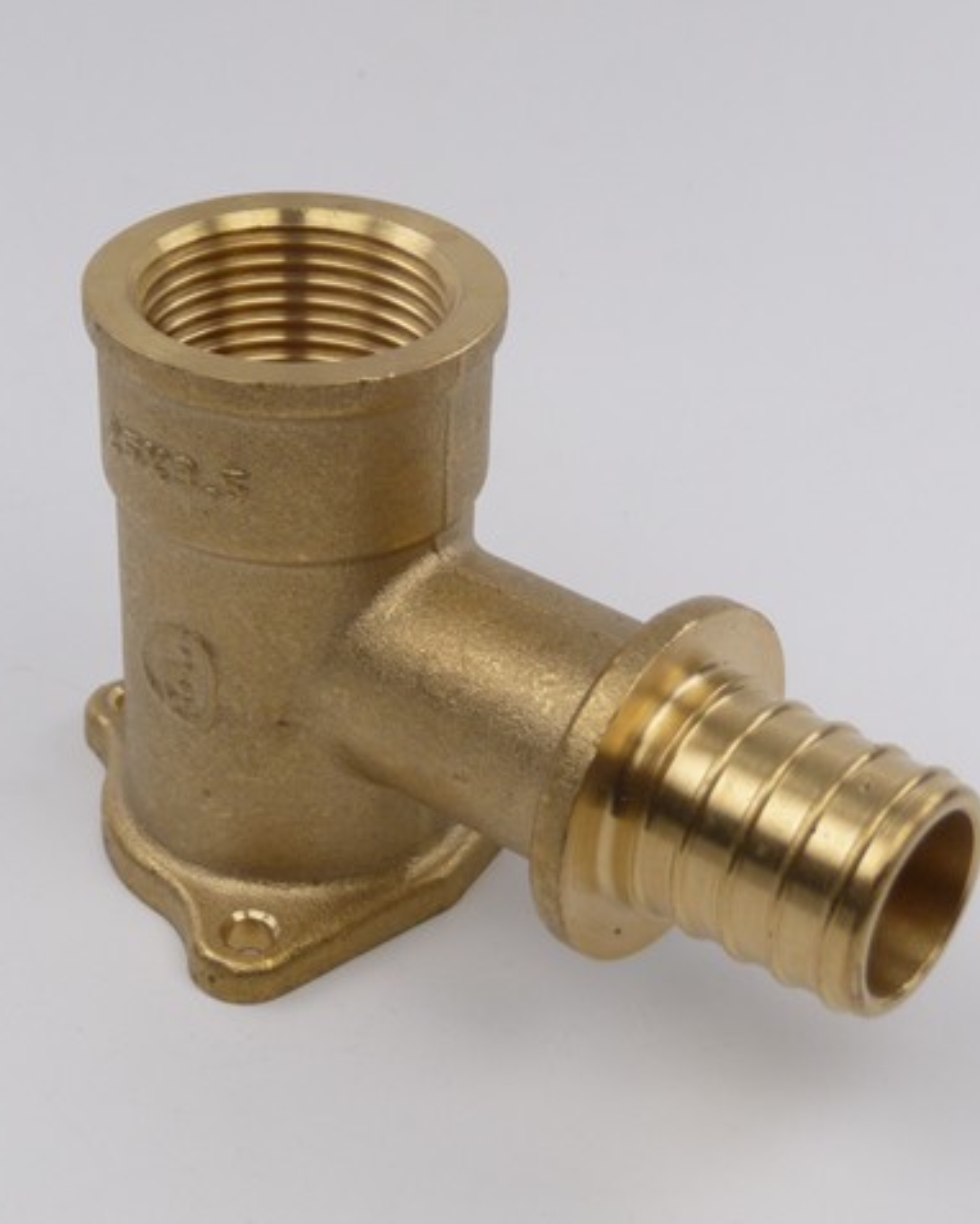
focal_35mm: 72
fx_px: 2609
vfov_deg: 26.4
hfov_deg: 21.3
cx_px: 416
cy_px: 613
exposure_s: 1/640
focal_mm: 9.3
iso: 100
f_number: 4.3
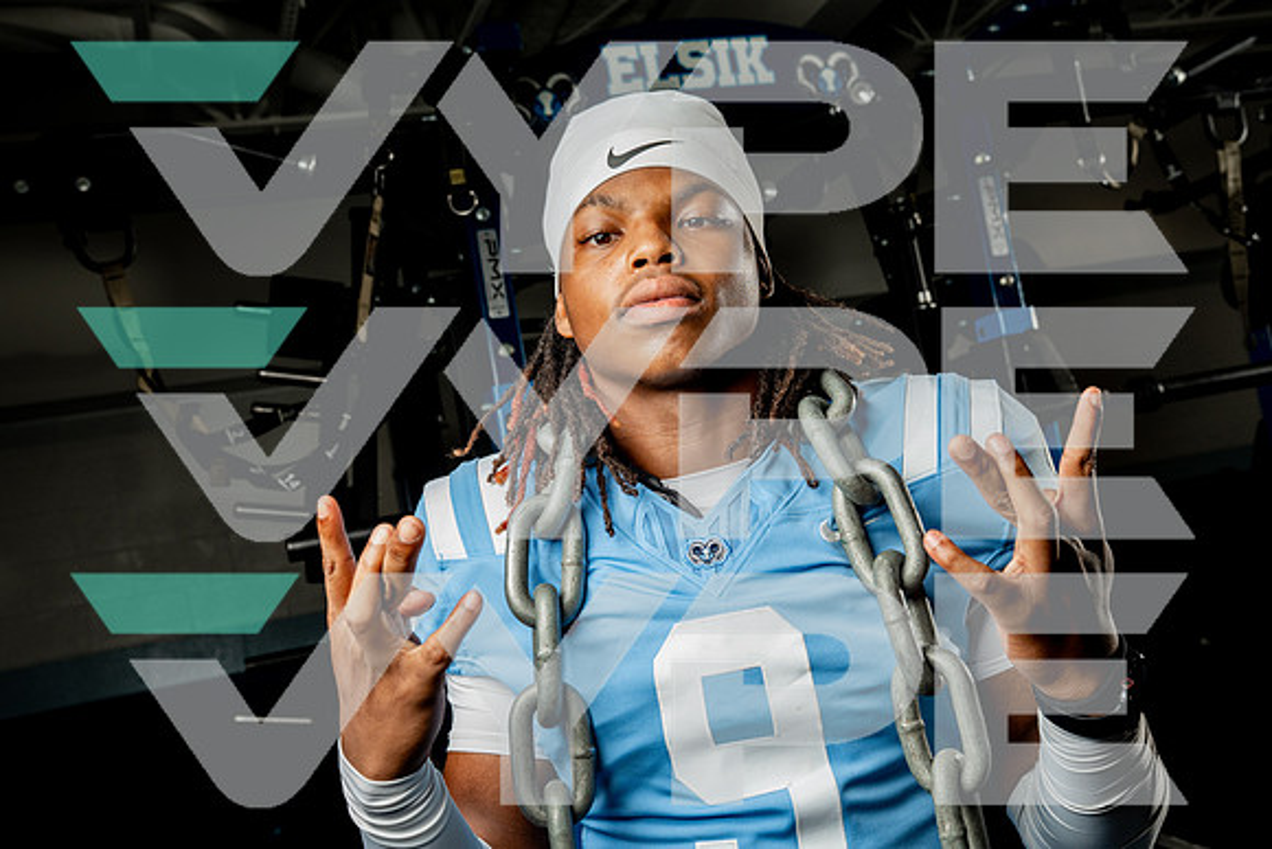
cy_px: 424
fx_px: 1449
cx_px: 636
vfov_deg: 32.6
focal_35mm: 41
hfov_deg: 47.4
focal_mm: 41
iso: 640
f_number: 7.1
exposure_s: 1/200
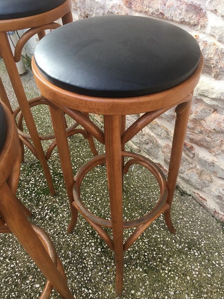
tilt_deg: -47.7
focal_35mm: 30
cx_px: 114
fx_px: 259
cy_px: 152
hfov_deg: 46.8
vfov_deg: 60.0
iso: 25
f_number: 2.2
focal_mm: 4.15
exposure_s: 1/225
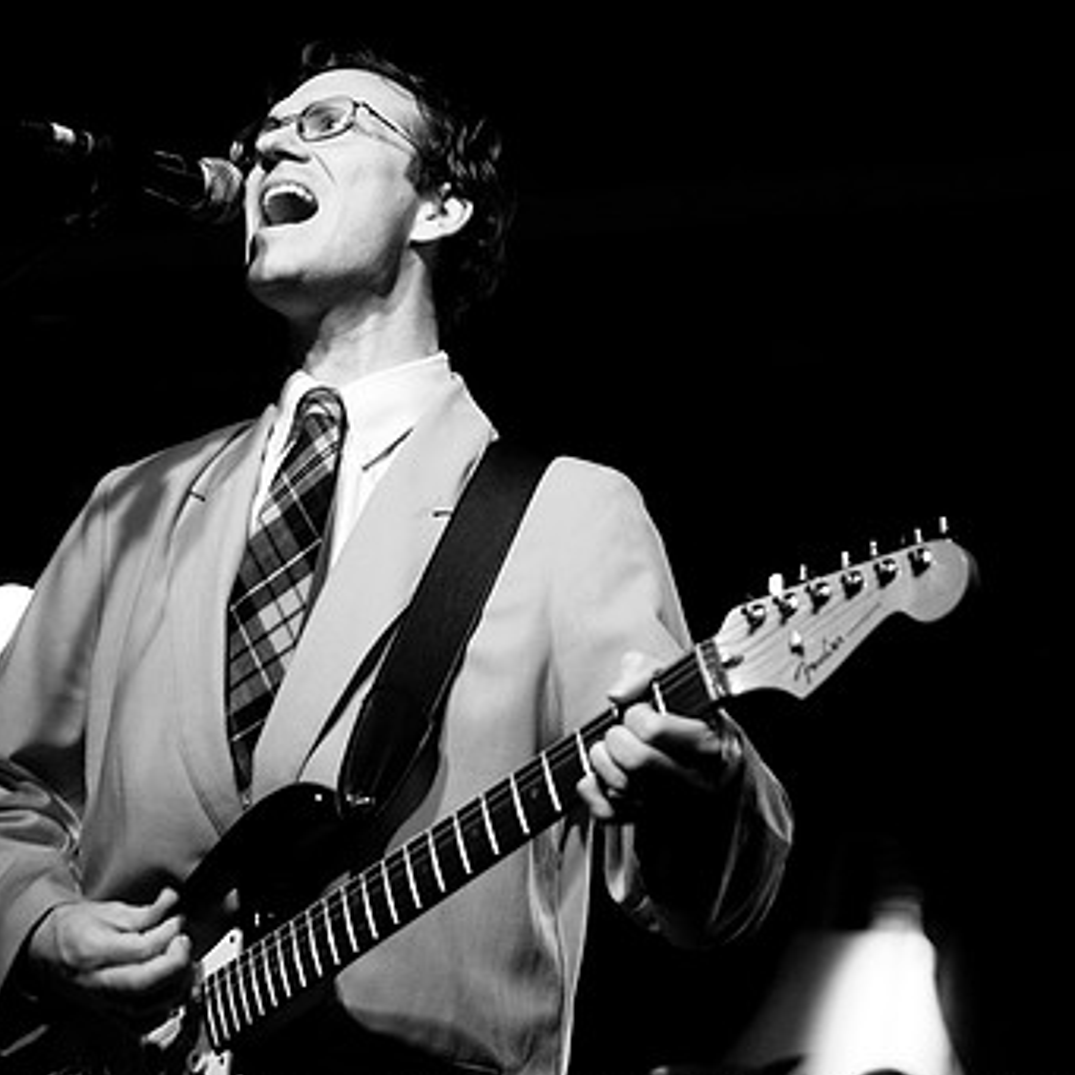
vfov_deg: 26.5
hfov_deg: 25.9
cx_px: 173
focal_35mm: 65
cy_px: 522
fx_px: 2284
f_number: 1.8
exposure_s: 1/100
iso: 1000
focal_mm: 30
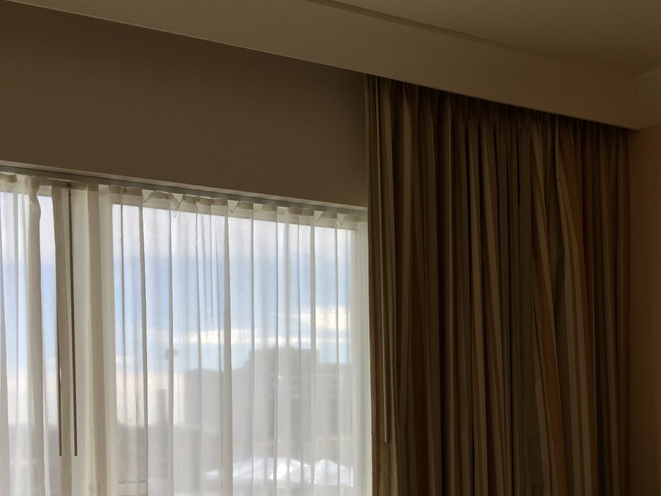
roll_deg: +0.0
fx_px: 1146
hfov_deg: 31.0
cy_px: 448
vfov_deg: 23.7
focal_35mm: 60
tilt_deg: -2.8
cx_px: 571
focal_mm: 4.15
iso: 32
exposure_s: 1/573
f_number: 2.2
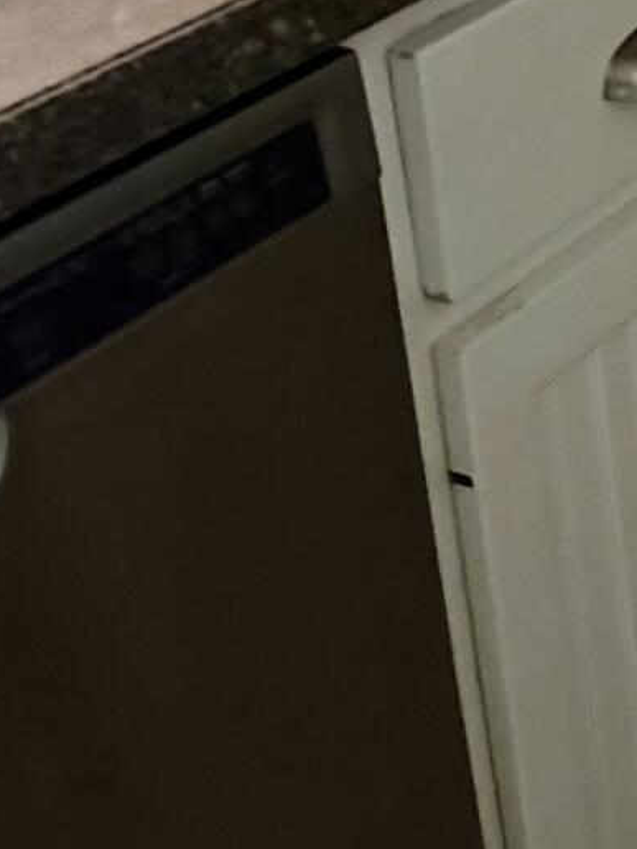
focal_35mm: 93
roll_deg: +4.6
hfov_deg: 14.7
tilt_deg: -18.4
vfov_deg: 19.9
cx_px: 989
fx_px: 2282
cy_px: -138
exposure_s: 1/30
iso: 1000
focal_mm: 6.76
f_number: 1.78
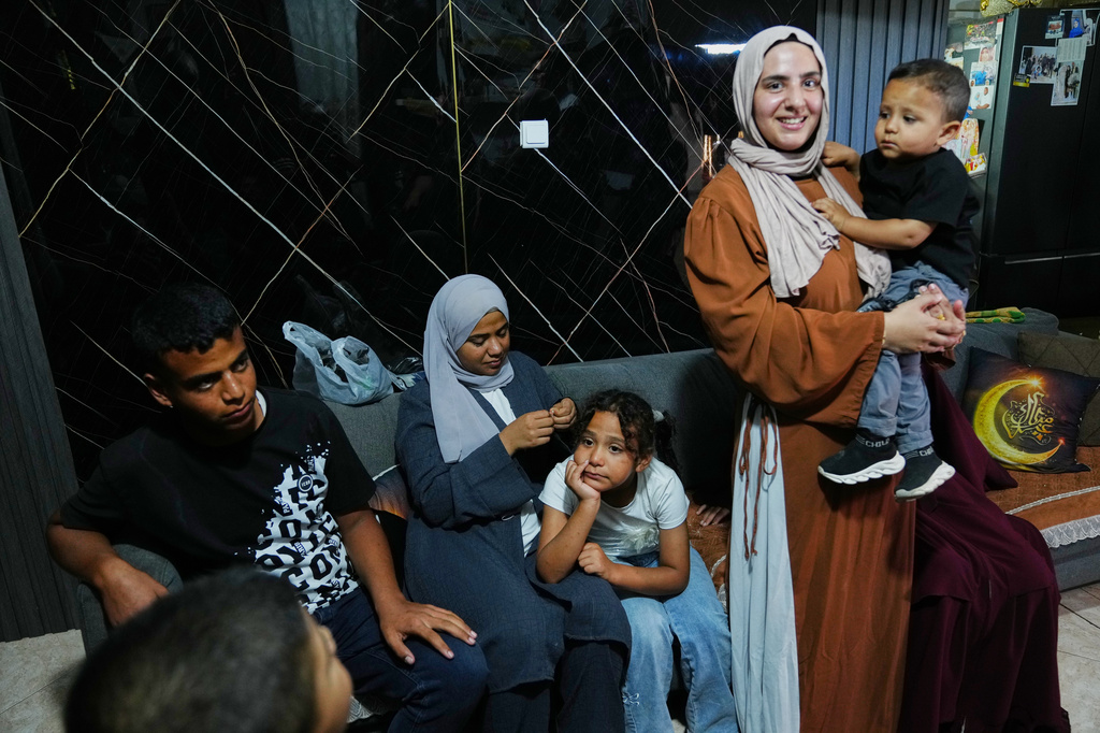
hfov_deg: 73.8
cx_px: 550
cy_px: 366
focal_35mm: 24
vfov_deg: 53.1
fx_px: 733
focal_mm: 24
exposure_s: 1/160
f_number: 2.8
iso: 2000
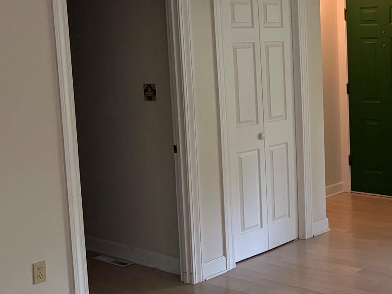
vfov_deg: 24.0
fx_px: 691
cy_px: 110
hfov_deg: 29.9
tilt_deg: -5.8
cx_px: 374
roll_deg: +0.4
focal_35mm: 61
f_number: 1.6
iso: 200
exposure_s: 1/120
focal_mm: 5.96
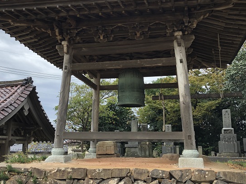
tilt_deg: +12.0
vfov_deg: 34.3
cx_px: 101
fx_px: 298
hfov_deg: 44.6
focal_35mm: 42
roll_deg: +0.0
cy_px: 85
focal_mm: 3.99
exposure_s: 1/120
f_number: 1.8
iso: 32
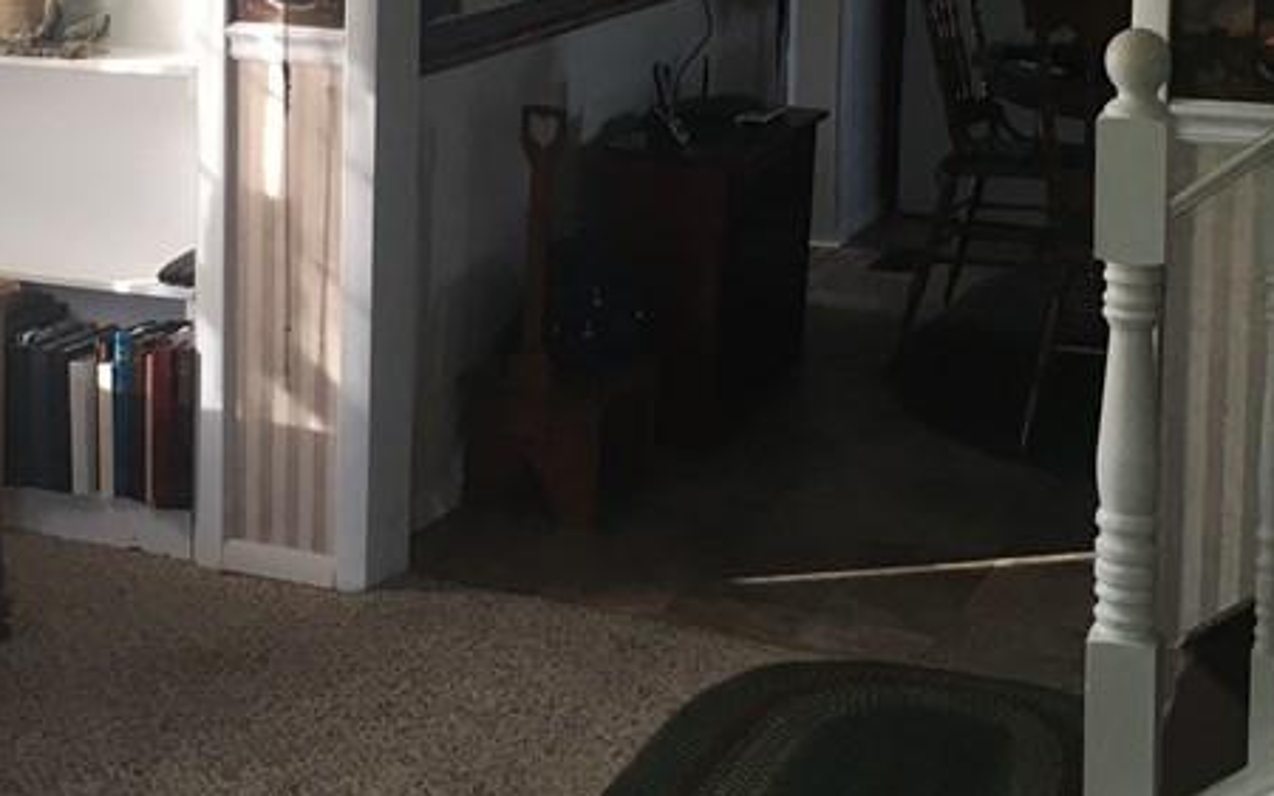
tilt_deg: -6.2
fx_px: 2430
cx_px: 360
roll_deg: +0.2
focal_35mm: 70
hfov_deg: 29.0
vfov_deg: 18.1
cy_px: -8
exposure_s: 1/30
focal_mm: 4.15
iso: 25
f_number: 2.2
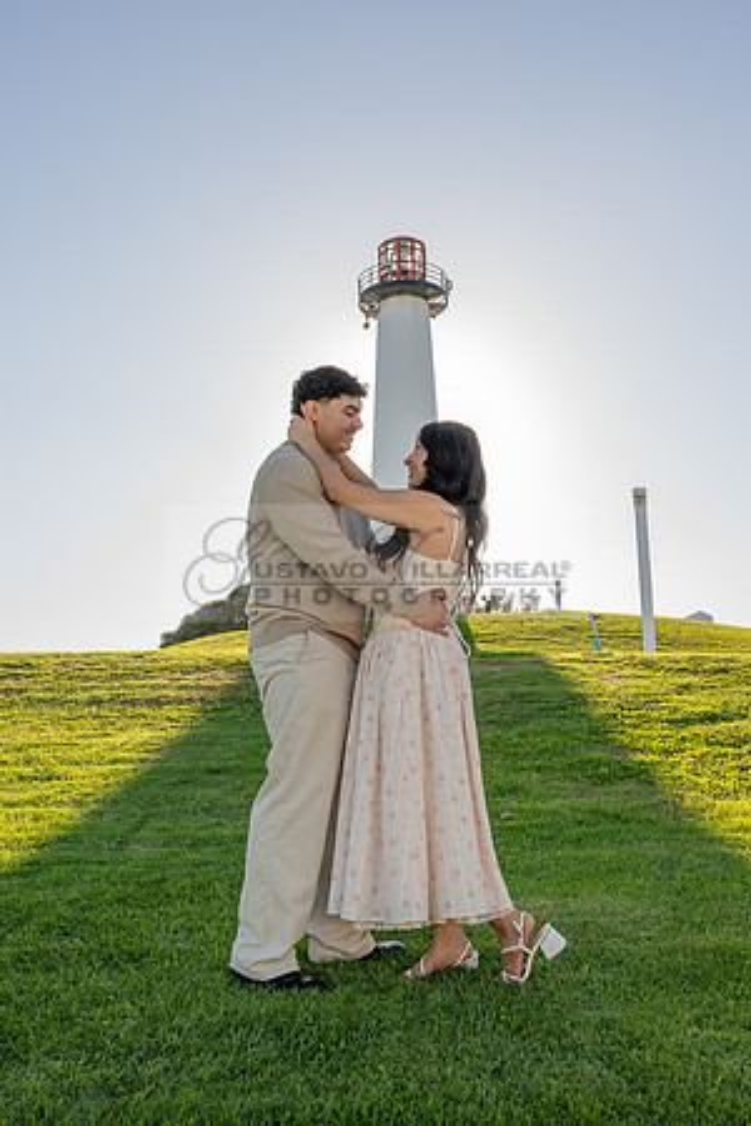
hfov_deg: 36.9
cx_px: 364
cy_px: 563
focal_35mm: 36
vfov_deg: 53.1
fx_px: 1126
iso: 200
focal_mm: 24
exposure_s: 1/200
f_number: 9
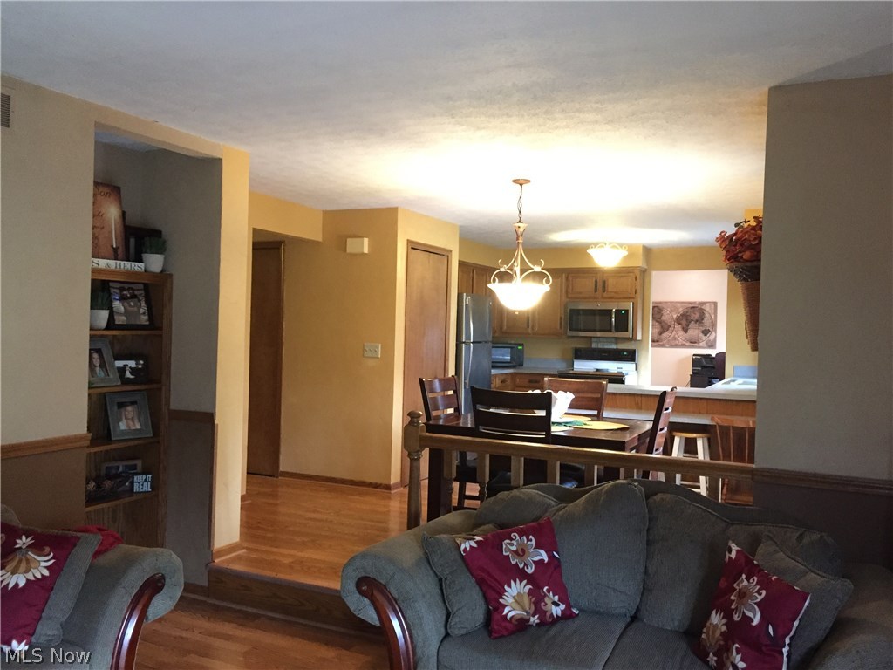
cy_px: 335
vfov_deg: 48.2
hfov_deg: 61.7
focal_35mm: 29
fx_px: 748
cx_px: 446
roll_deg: -1.8
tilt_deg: -0.9
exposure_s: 1/15
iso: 320
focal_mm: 4.15
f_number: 2.2
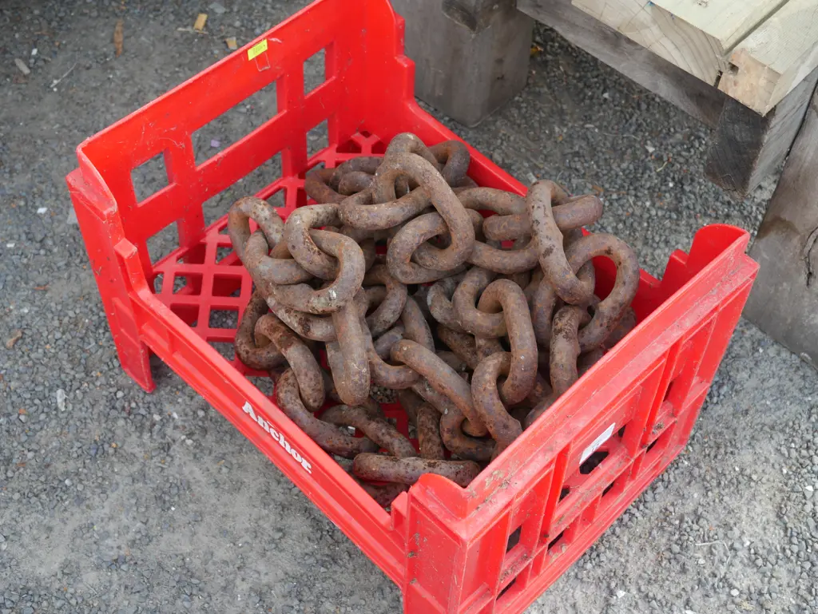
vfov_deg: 29.1
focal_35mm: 50
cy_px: 307
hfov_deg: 38.2
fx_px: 1182
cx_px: 409
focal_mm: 25
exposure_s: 1/60
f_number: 5.3
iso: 200
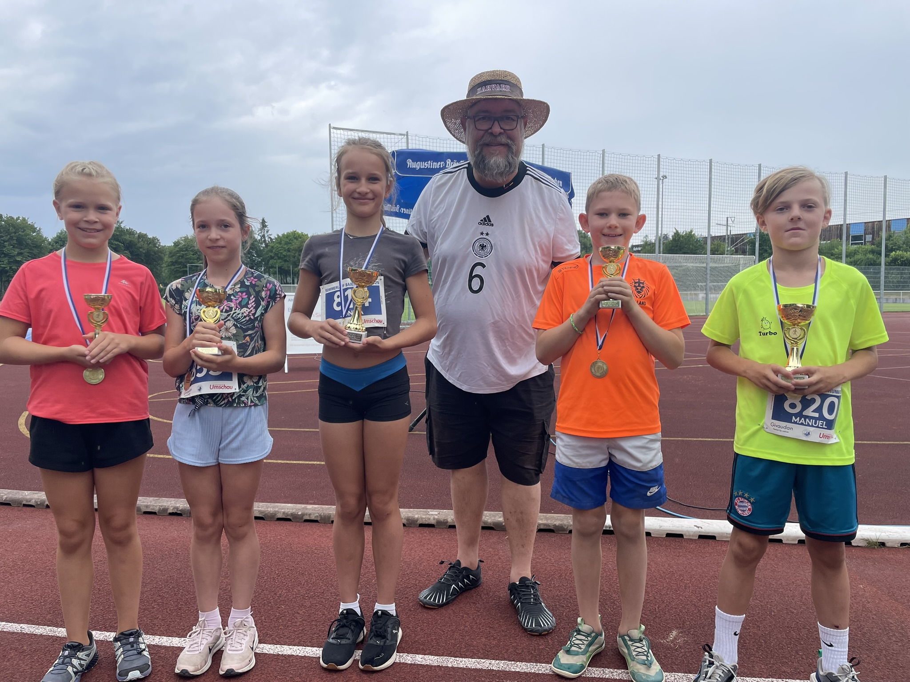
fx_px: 683
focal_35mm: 26
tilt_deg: -3.6
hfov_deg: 67.3
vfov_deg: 53.1
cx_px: 455
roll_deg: +0.2
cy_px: 341
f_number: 1.6
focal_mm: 4.2
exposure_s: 1/1062
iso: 32
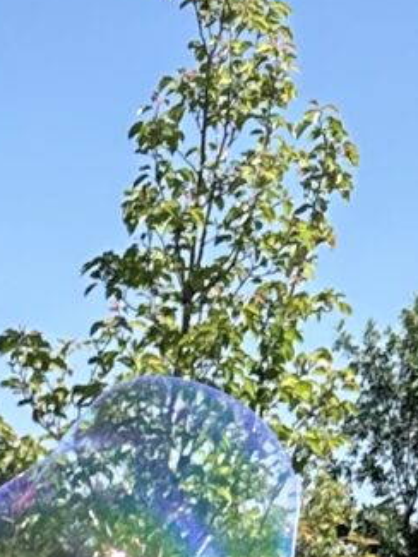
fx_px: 3041
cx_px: -545
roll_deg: -3.0
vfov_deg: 9.6
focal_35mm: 189
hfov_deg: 7.4
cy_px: 1208
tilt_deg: -7.9
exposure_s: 1/3717
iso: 80
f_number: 1.78
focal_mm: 6.86
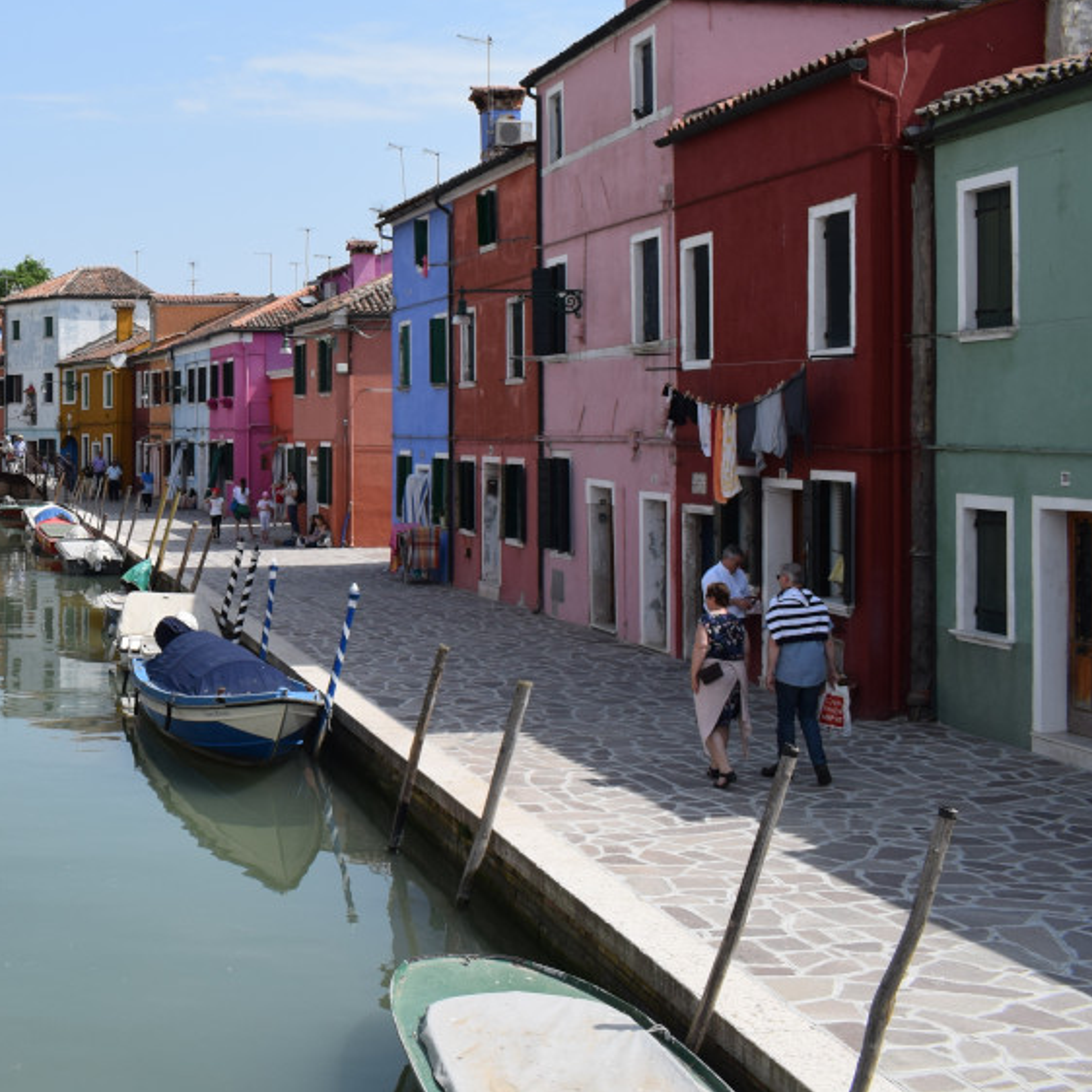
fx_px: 1749
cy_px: 394
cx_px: 8
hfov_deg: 32.1
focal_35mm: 49
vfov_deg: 34.5
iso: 200
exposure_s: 1/400
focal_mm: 18
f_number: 10
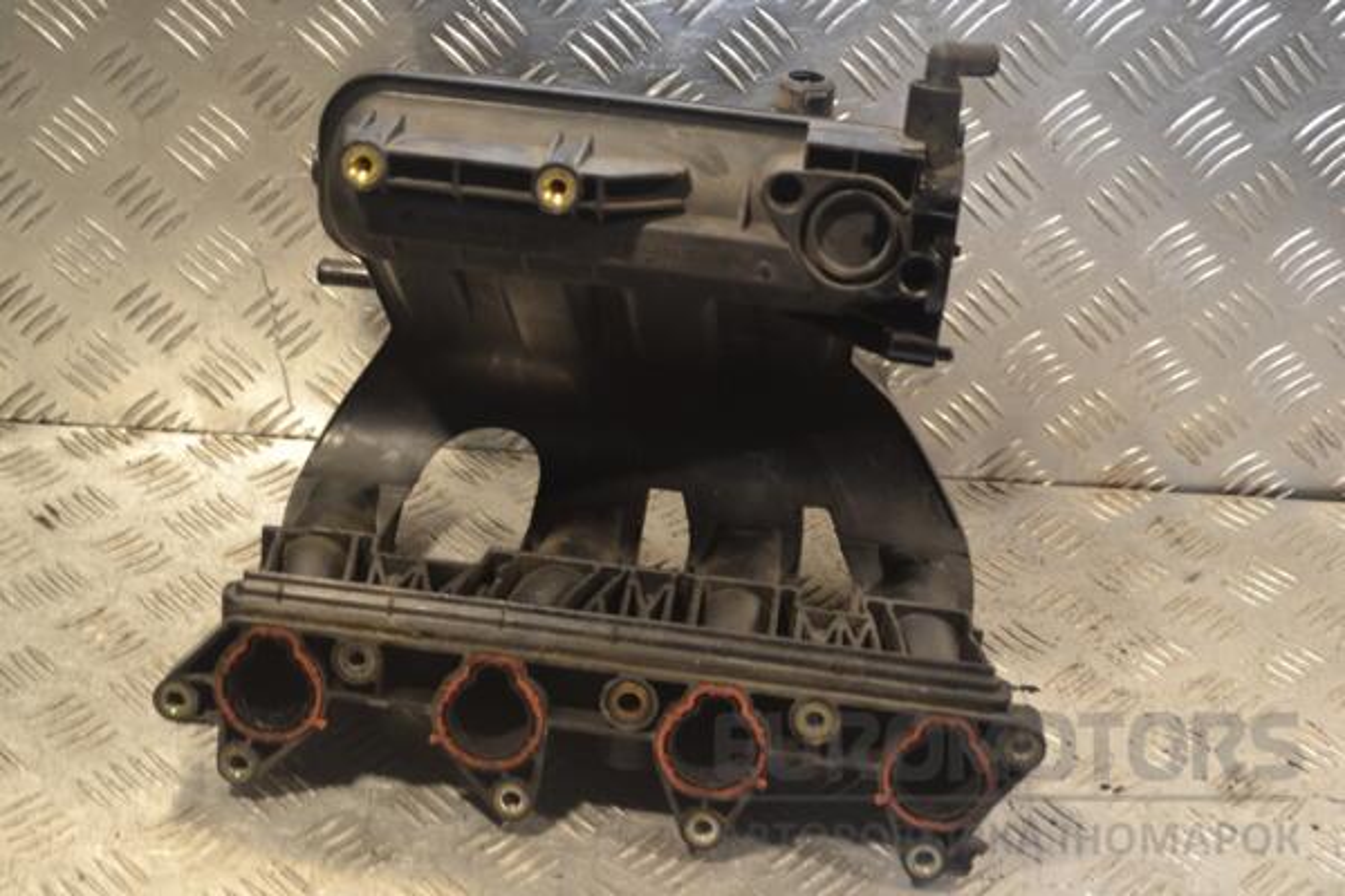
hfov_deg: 33.4
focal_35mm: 60
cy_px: 448
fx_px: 2241
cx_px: 672
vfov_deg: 22.6
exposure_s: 1/60
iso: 450
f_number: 5.3
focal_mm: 40
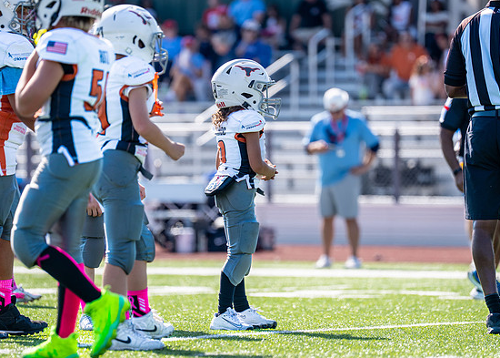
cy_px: 175
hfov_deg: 7.0
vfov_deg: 5.0
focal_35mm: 289
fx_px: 4104
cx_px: 275
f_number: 2.8
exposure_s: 1/1600
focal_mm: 200
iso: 100
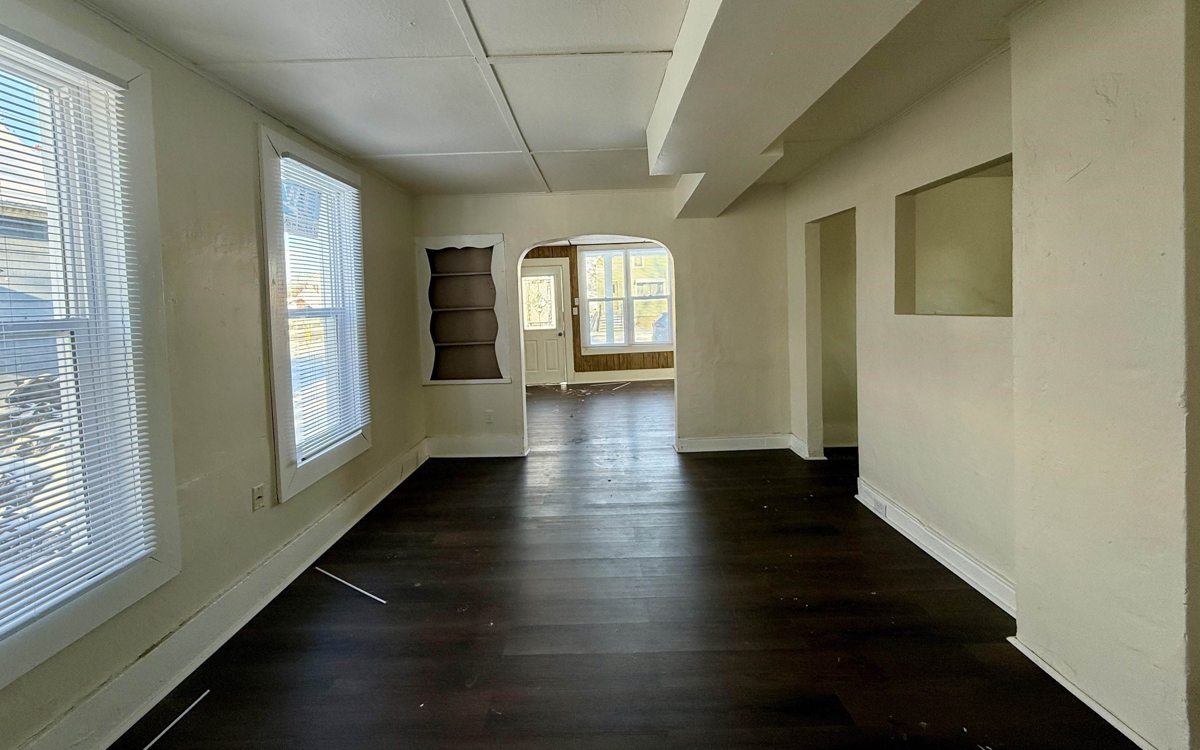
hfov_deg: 101.5
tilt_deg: -1.2
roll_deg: +2.0
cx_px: 595
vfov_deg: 74.4
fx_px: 491
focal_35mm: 15
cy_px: 321
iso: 160
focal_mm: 2.22
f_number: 2.2
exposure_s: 1/99
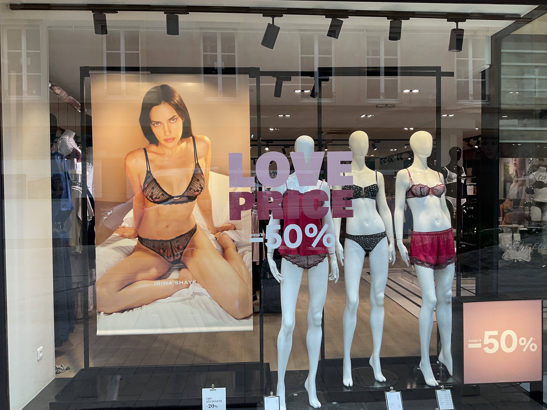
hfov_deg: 61.7
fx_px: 458
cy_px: 205
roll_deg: +1.5
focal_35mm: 29
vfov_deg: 48.2
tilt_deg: -2.8
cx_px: 274
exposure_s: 1/115
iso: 16
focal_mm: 3
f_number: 1.8
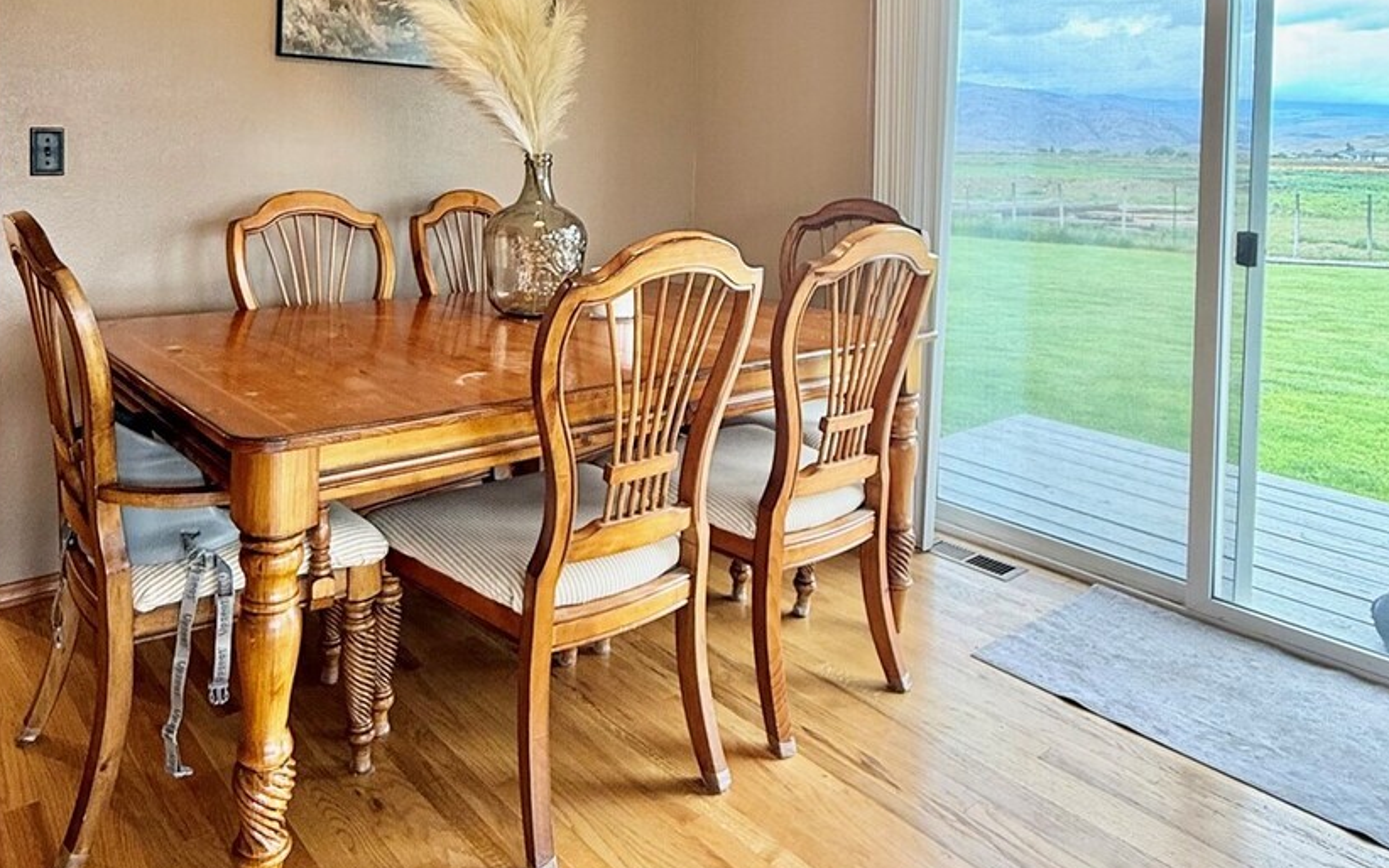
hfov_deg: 69.6
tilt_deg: -0.2
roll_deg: -2.2
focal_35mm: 26
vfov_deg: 45.0
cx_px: 542
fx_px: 984
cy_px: 162
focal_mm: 2.22
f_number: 2.2
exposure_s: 1/120
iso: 80
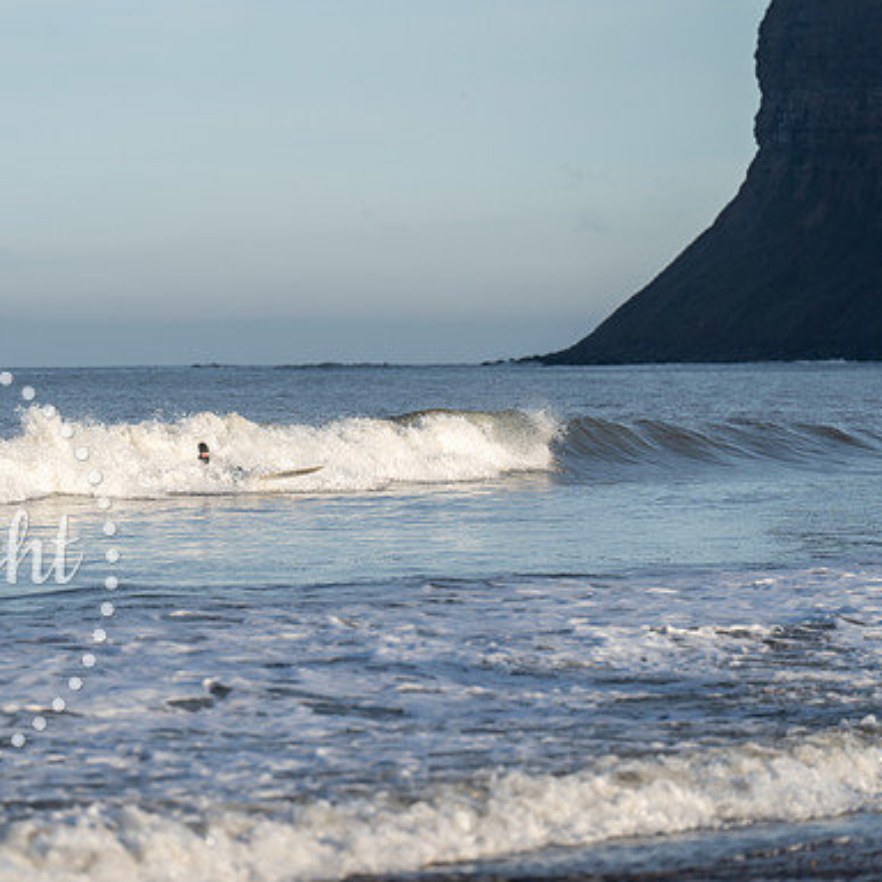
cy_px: 442
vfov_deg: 6.8
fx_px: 7466
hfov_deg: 6.8
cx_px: 260
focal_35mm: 259
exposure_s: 1/1000
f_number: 4
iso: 160
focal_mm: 200
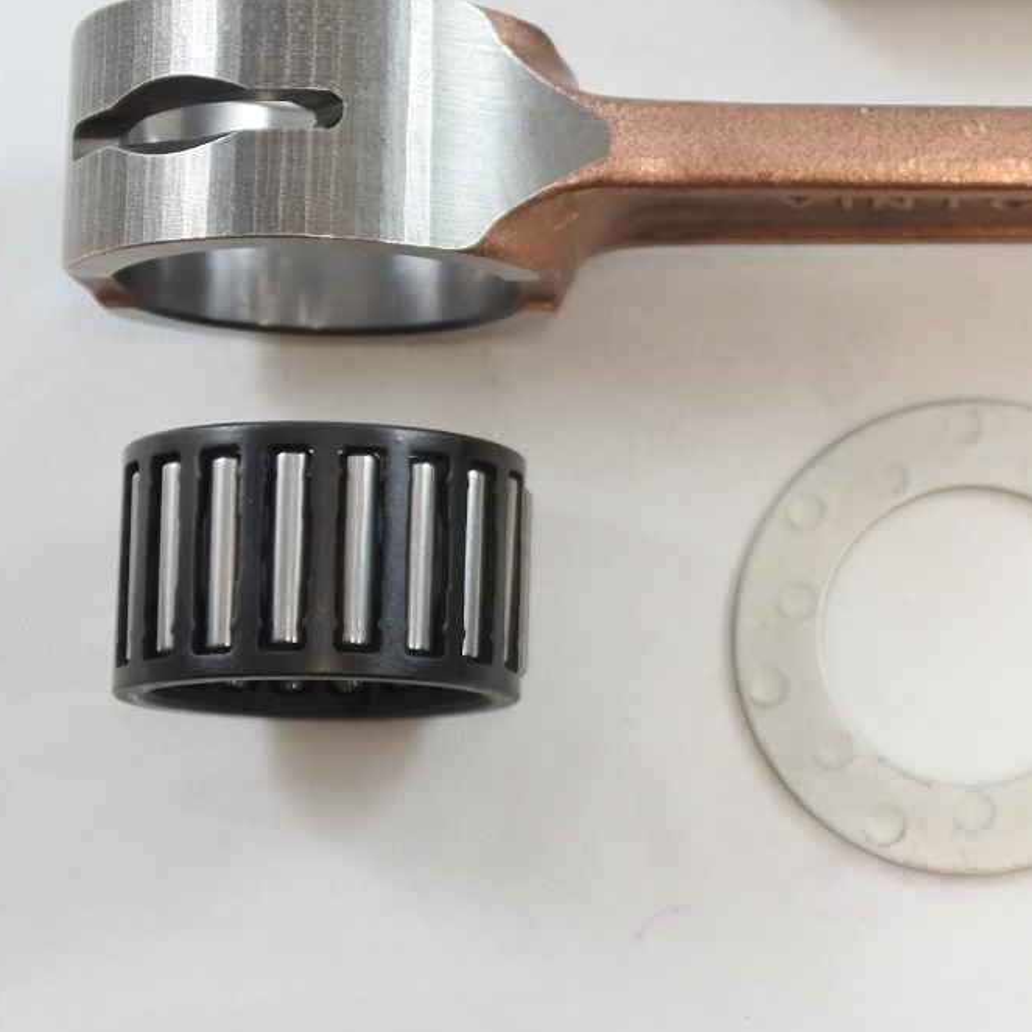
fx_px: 3002
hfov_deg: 18.8
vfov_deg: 19.4
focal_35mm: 89
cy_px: 267
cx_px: 1111
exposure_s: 1/125
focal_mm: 16.5
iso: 560
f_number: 4.5
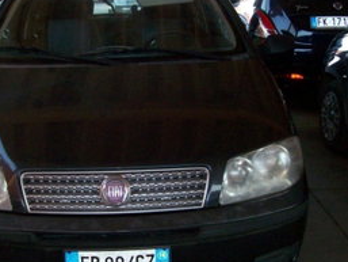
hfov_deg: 34.2
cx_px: 130
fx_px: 563
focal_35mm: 56
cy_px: 156
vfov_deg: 26.1
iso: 200
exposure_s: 1/64
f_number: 2.7
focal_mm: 6
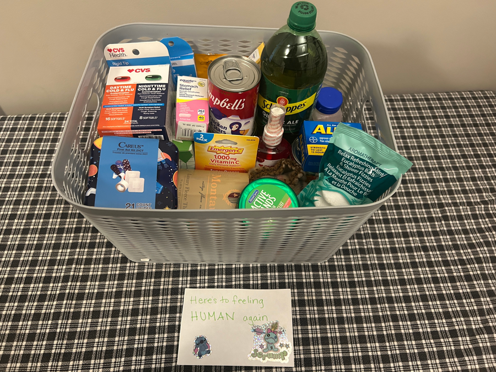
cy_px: 186
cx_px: 248
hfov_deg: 67.3
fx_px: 373
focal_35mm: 26
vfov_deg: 53.1
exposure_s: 1/40
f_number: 1.5
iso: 500
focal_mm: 5.7
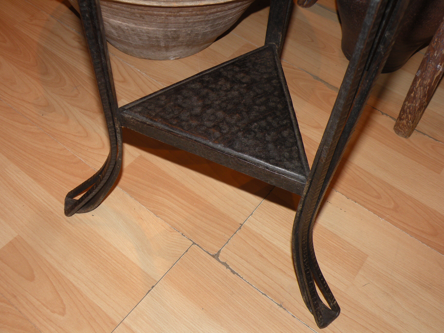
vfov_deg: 42.9
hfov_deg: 55.4
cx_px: 222
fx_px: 423
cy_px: 166
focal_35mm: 33
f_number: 3.2
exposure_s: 1/30
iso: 64
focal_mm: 5.8
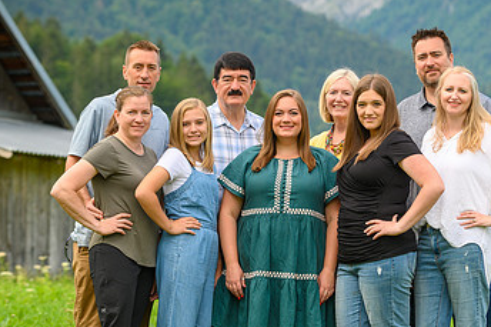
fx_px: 2249
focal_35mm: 165
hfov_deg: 12.5
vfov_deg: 8.3
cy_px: 213
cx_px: 293
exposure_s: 1/500
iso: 125
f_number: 4
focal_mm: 98
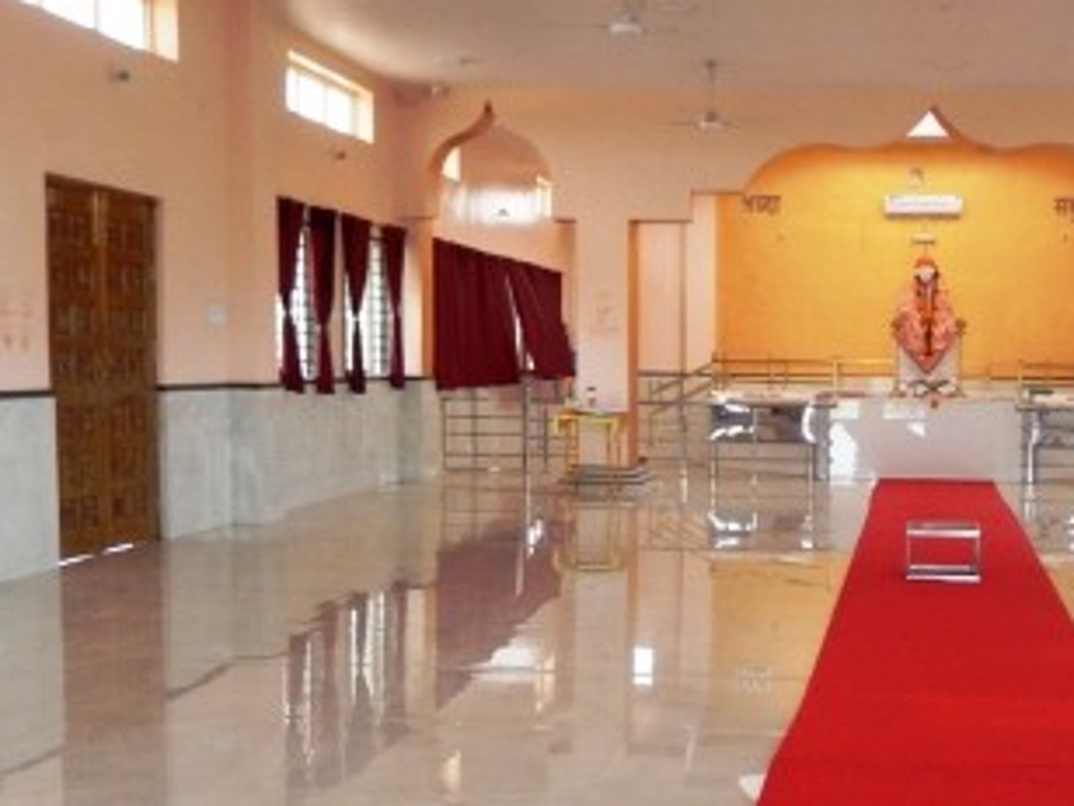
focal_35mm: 52
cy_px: 530
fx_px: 1613
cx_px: 795
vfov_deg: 27.9
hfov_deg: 36.0
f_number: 3.4
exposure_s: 1/40
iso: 125
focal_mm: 4.5
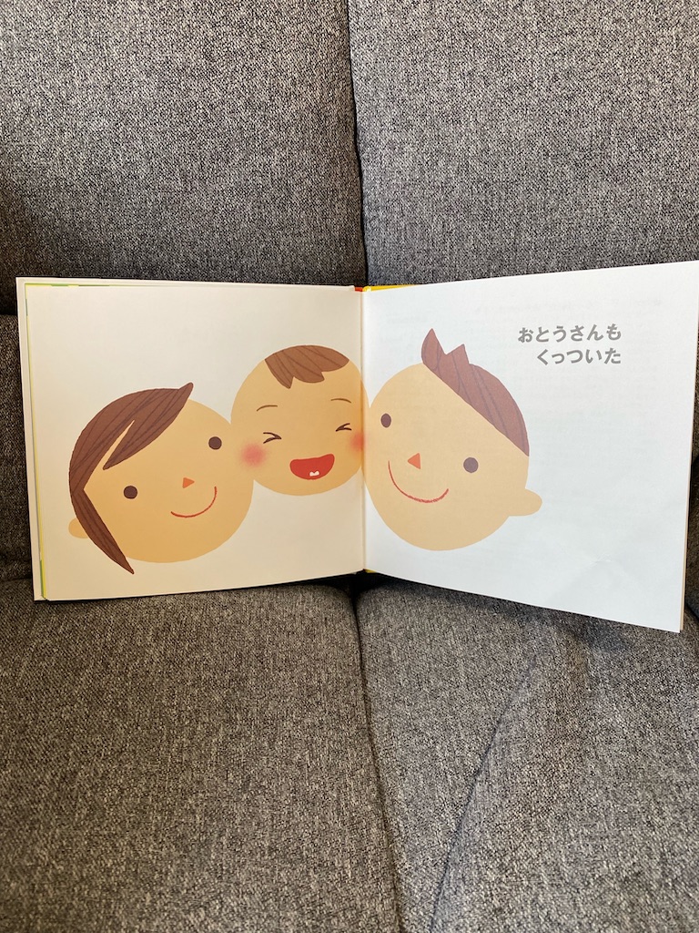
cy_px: 466
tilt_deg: -32.1
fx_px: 700
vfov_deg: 67.3
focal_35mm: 26
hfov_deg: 53.1
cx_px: 350
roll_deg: -1.8
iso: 100
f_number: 1.8
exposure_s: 1/120
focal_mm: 4.25
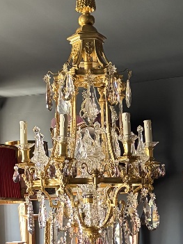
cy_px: 245
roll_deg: +1.8
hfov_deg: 18.0
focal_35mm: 82
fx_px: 578
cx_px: 94
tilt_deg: -3.3
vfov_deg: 22.9
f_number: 1.78
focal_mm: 6.76
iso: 640
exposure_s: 1/60
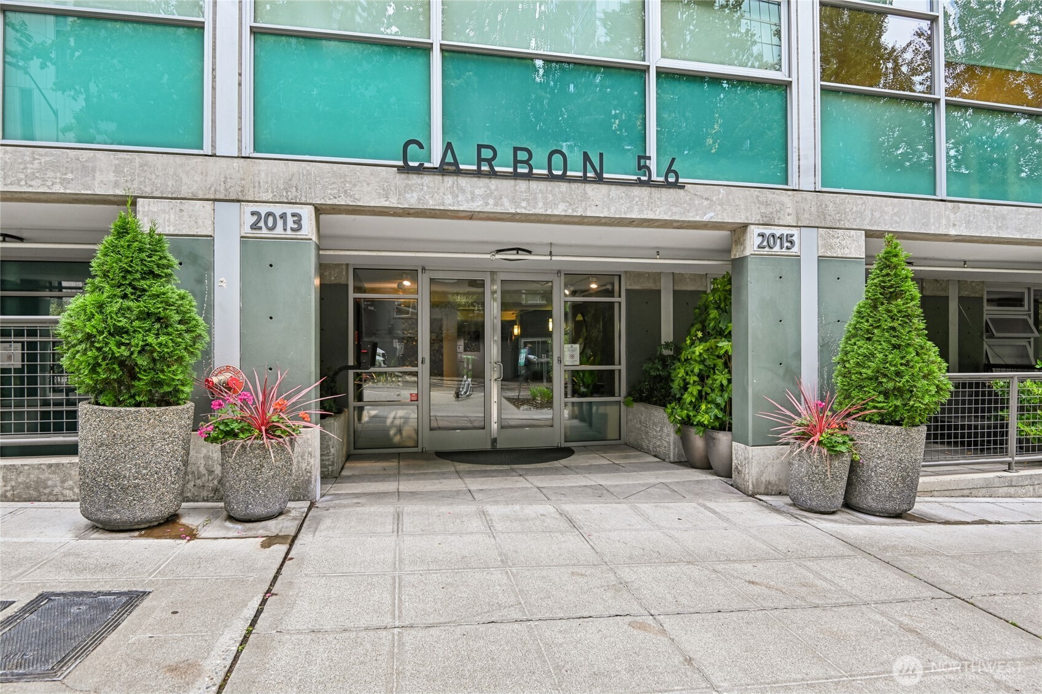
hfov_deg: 84.0
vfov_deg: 61.9
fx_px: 579
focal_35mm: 20
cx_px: 521
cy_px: 347
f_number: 8
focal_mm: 20
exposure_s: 1/25
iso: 400
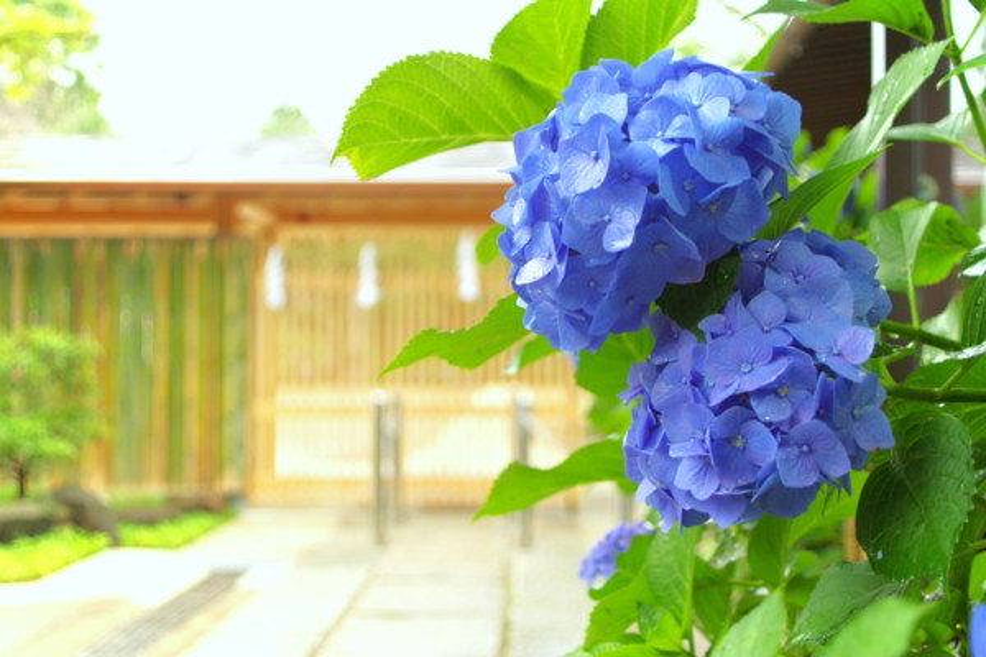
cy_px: 328
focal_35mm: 51
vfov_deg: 26.5
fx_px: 1397
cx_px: 493
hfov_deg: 38.9
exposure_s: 1/100
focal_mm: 34
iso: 200
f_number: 3.5
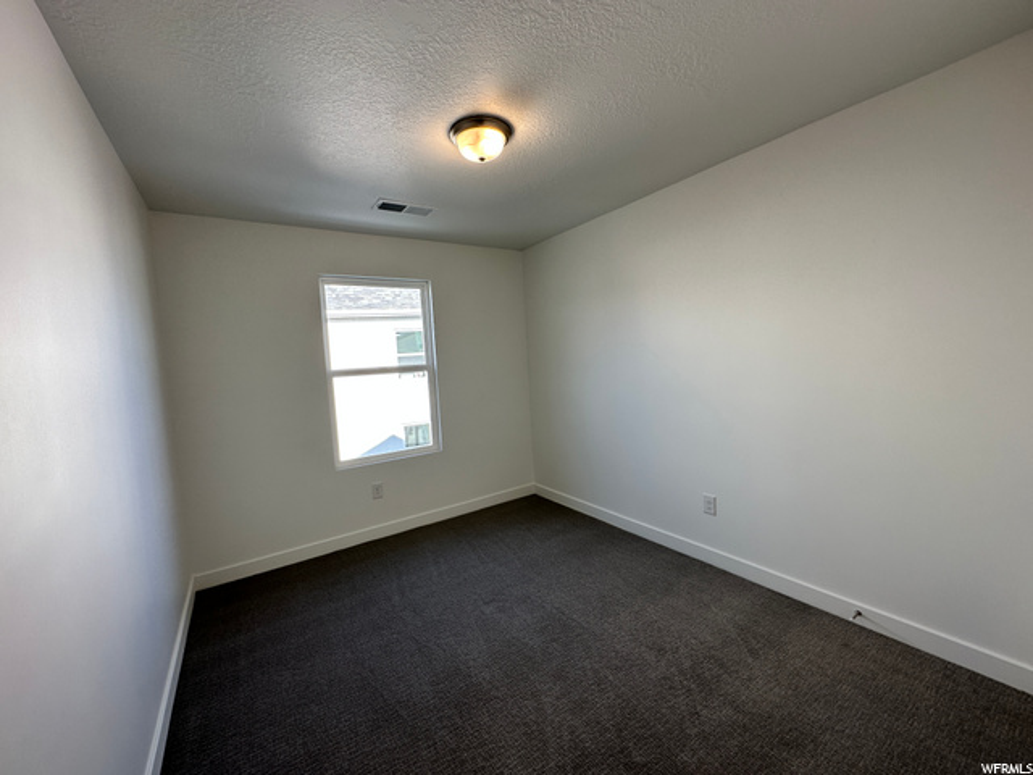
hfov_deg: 102.1
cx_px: 516
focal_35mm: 14
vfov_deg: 85.7
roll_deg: +3.1
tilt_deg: -4.6
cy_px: 388
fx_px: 418
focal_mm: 2.22
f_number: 2.2
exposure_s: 1/130
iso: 40
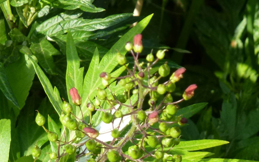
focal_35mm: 357
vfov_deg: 3.7
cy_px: 156
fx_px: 2520
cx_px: 94
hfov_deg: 5.9
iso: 200
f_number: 5.4
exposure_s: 1/320
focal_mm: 32.6
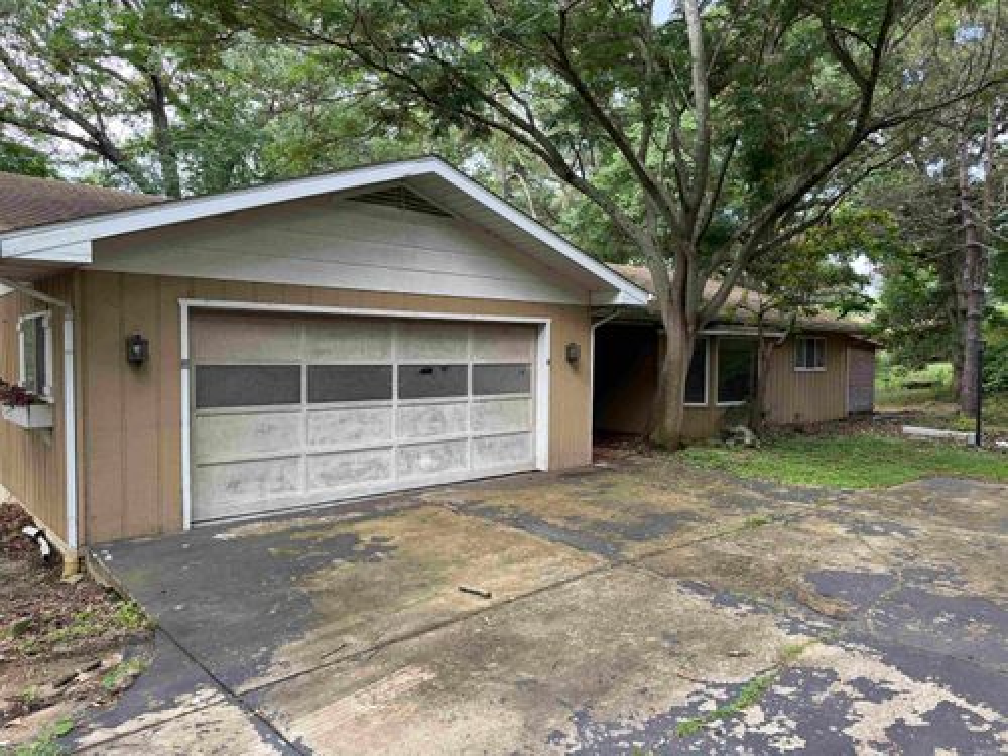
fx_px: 699
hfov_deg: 71.6
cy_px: 378
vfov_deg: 56.8
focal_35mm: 24
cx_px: 504
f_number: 1.78
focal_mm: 6.76
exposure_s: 1/208
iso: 80
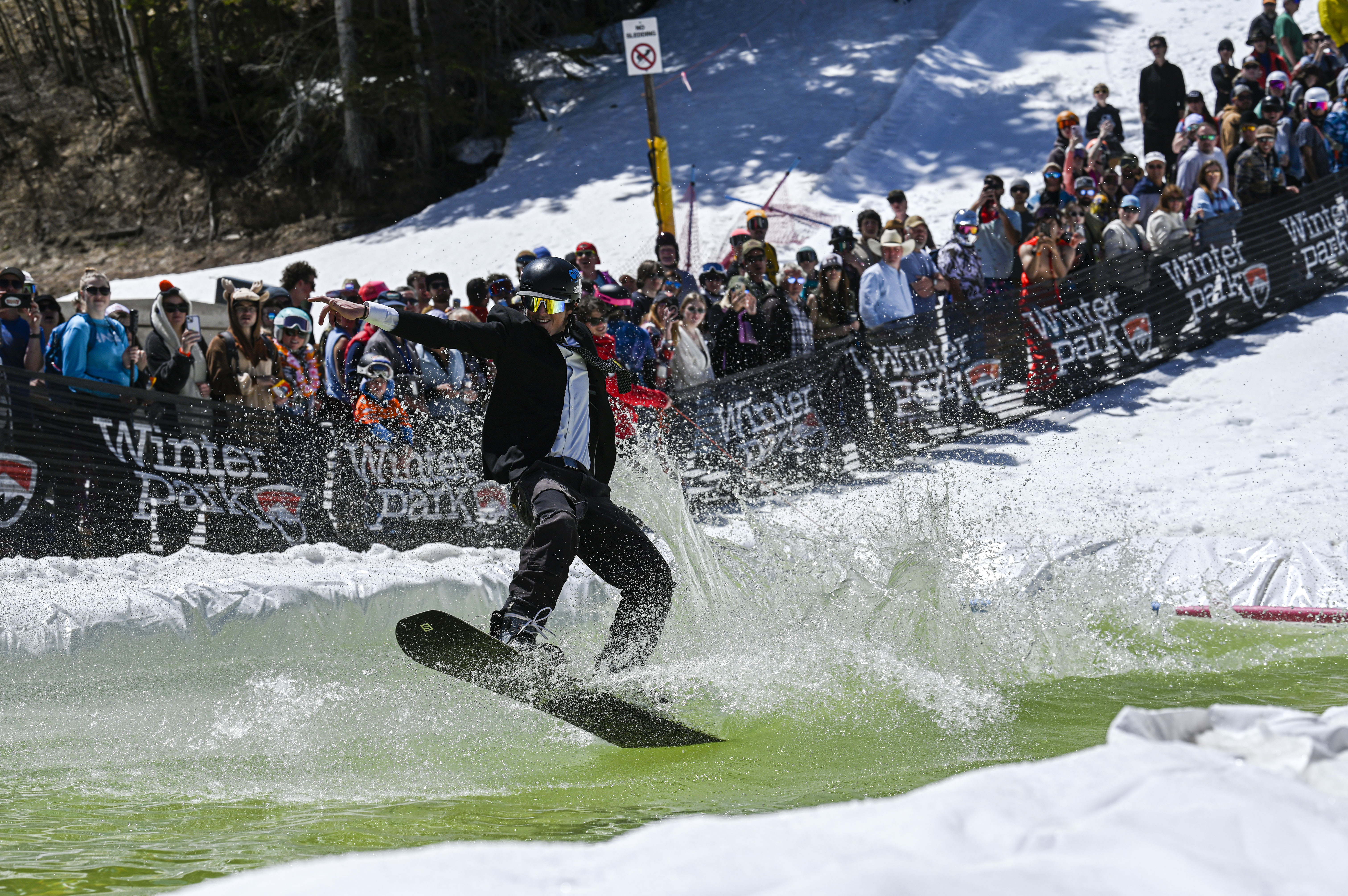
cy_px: 448
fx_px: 3854
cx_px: 674
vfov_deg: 13.3
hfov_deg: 19.8
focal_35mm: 103
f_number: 5.6
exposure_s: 1/2000
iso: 100
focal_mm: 103
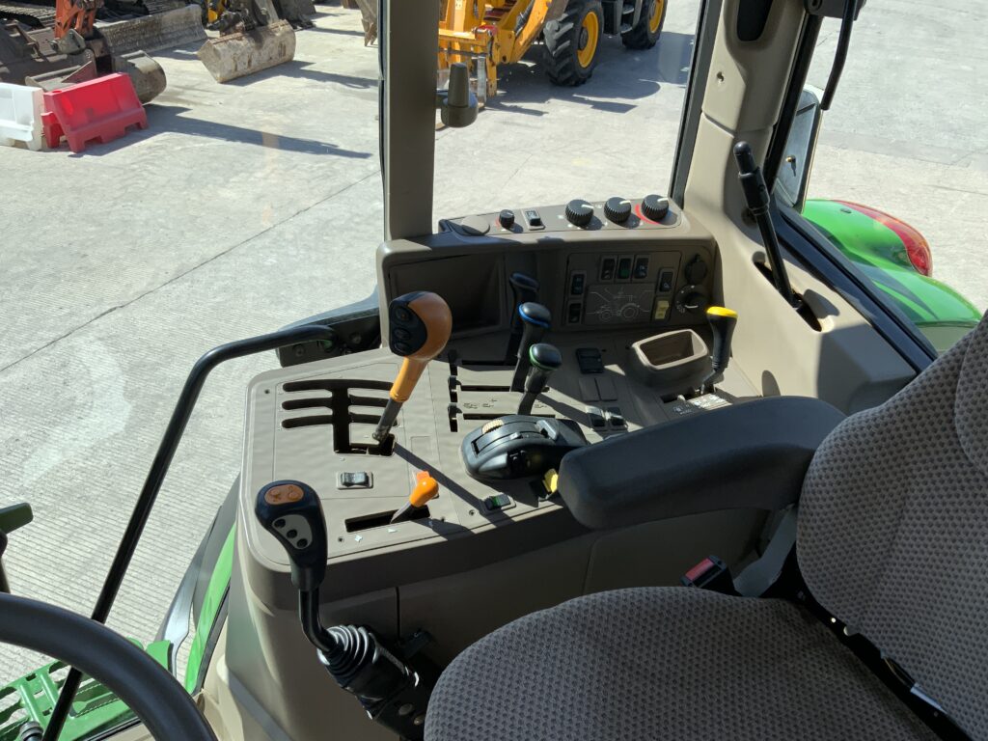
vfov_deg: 48.2
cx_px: 494
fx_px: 828
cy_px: 370
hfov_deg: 61.7
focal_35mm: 29
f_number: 1.8
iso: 16
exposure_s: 1/842
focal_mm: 3
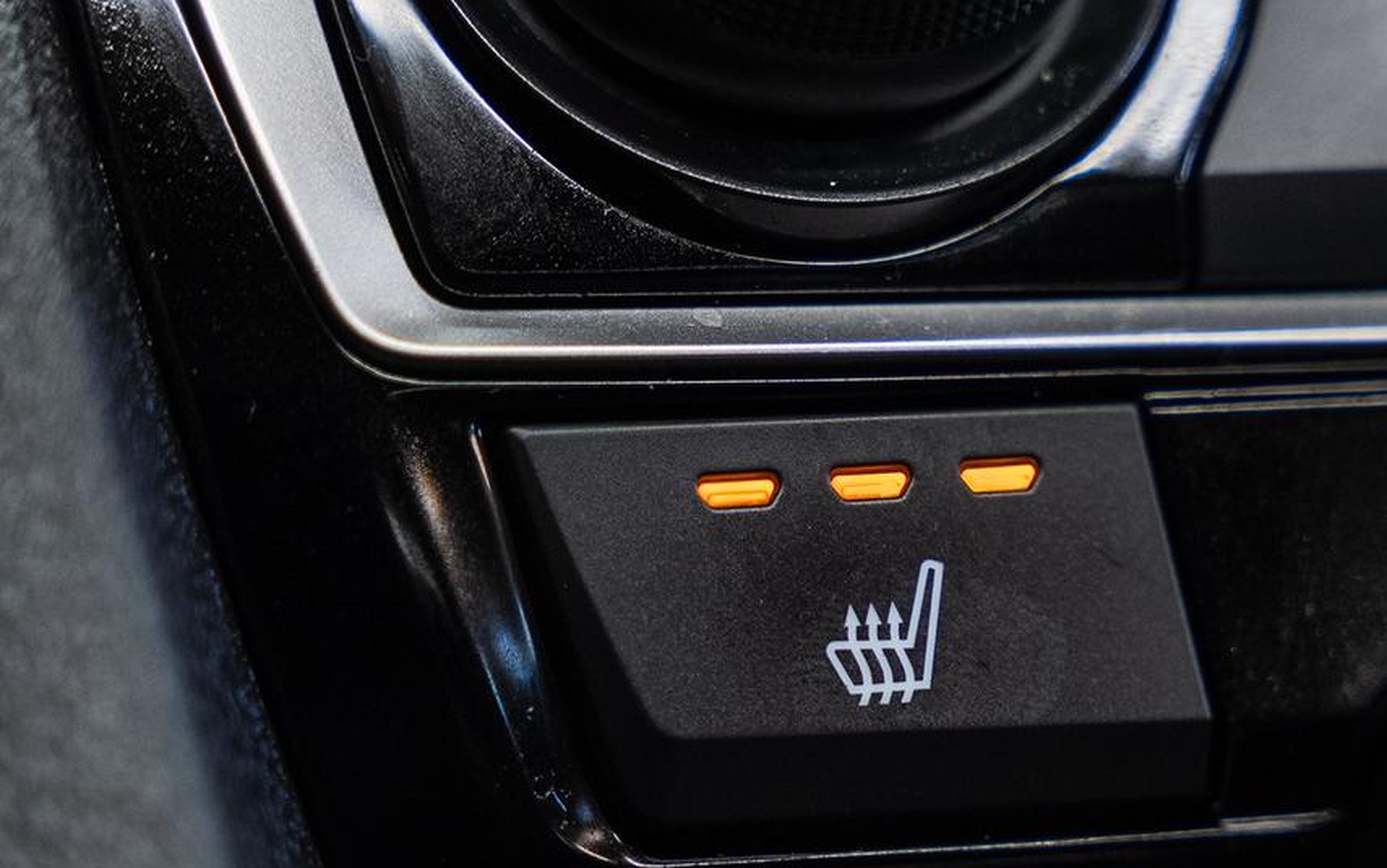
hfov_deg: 16.3
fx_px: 4840
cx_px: 892
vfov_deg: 10.2
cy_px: 640
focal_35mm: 128
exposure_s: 1/40
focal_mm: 56.2
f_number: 4
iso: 1000
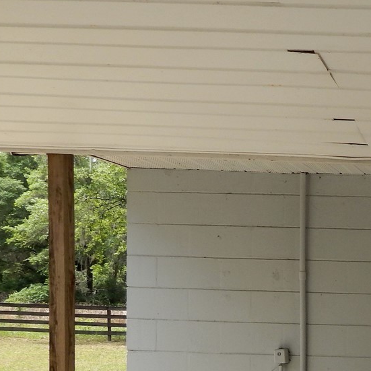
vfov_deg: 27.8
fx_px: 715
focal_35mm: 59
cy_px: 345
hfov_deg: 24.0
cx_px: 531
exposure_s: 1/400
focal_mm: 4
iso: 125
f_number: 3
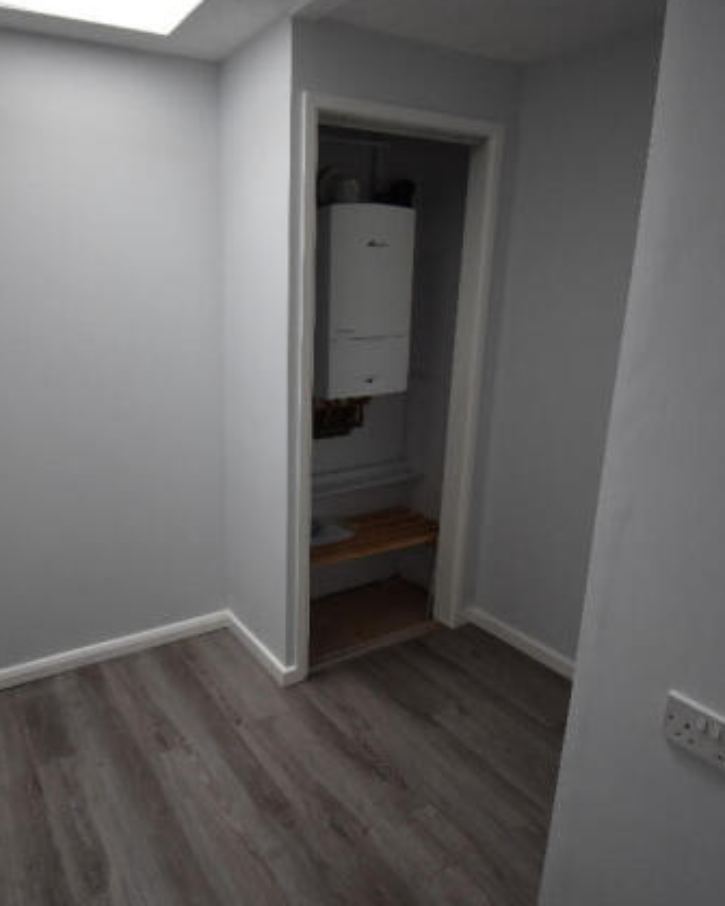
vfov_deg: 75.0
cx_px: 250
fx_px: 590
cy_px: 462
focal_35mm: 22
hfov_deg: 61.8
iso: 640
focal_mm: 10
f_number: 4.5
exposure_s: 1/60
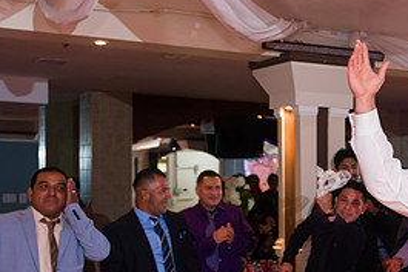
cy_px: 172
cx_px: 410
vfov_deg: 20.3
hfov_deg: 28.2
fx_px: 760
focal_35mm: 67
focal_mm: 26
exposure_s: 1/125
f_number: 3.2
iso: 1000
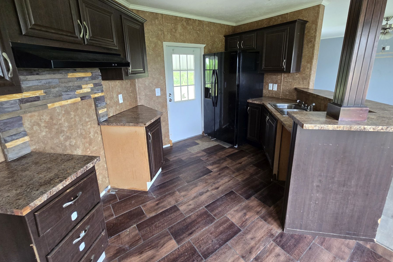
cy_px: 115
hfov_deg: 100.4
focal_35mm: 15
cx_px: 198
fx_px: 164
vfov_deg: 77.0
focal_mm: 2.2
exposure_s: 1/60
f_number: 2.2
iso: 320
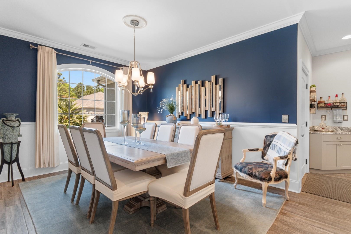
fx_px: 156
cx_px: 176
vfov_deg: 73.7
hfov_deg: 96.7
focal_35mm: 16
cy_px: 117
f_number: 4.8
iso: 100
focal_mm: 11
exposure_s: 1.6
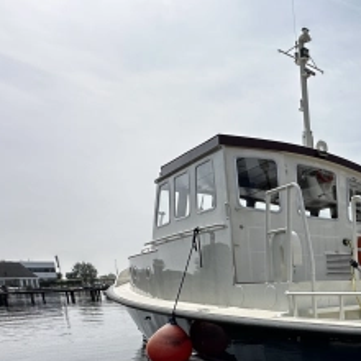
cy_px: 324
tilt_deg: -7.3
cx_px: 443
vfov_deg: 47.3
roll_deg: +1.5
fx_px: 366
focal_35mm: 31
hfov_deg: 37.8
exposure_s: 1/2618
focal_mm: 2.22
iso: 50
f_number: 2.2
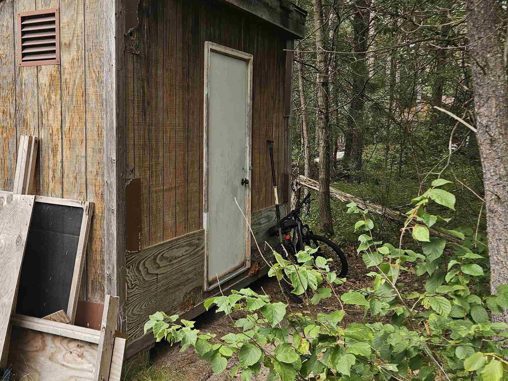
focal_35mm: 40
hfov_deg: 45.7
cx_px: 151
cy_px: 174
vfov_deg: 35.9
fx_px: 587
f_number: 1.8
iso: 25
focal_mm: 5.4
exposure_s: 1/292
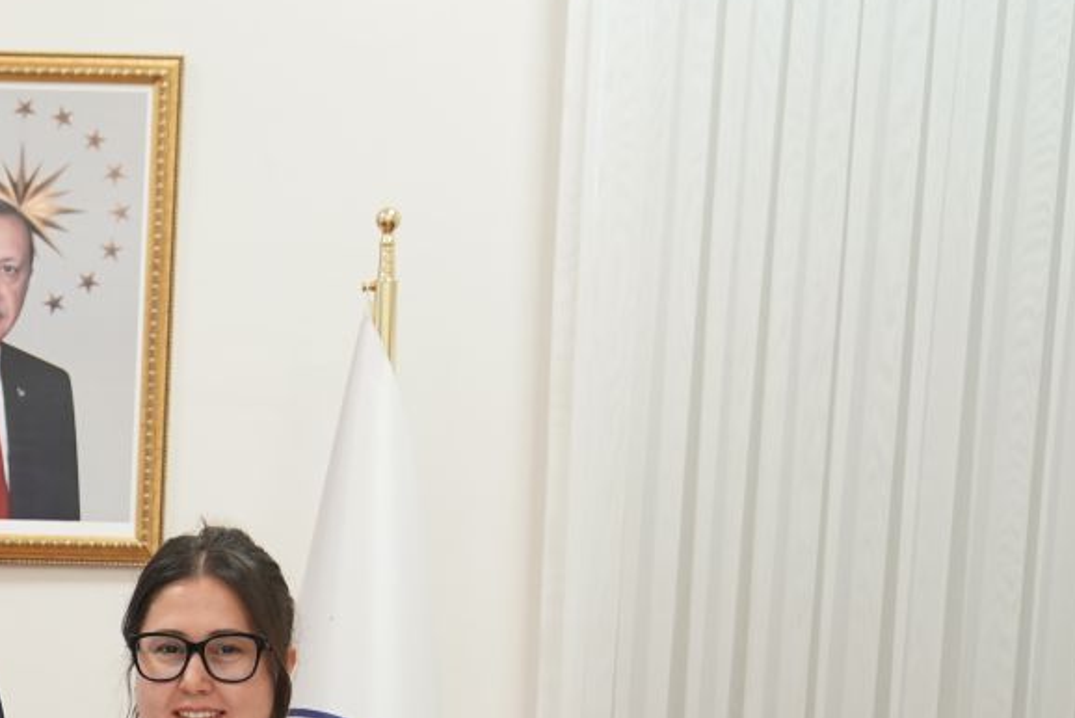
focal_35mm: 83
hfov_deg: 22.3
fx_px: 2480
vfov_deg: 15.8
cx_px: -257
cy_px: 874
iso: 1600
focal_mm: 32
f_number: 3.2
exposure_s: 1/125
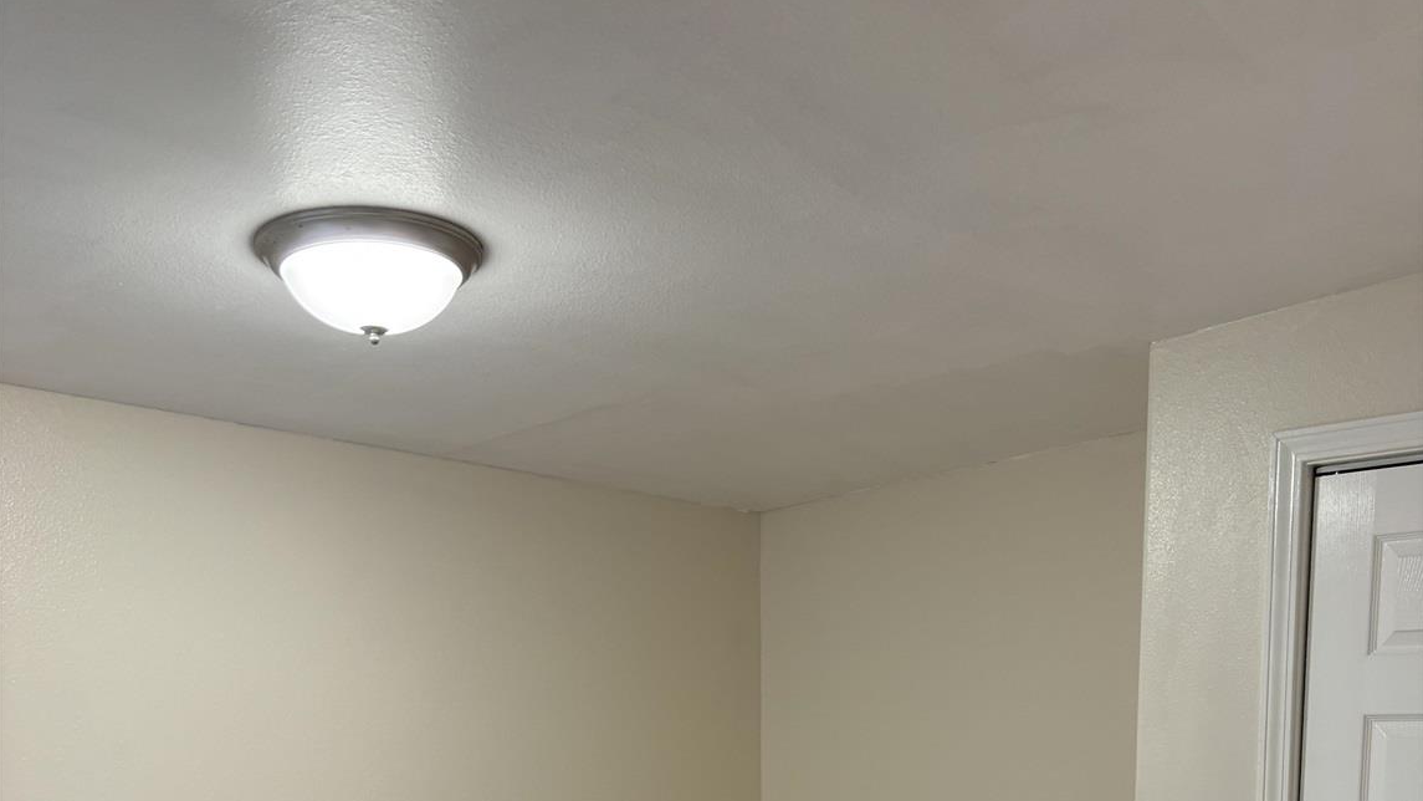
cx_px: 711
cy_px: 869
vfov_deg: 28.5
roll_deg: +0.0
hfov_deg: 52.8
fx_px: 1434
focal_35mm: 38
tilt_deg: -6.5
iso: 125
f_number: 1.6
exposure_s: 1/60
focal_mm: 5.96
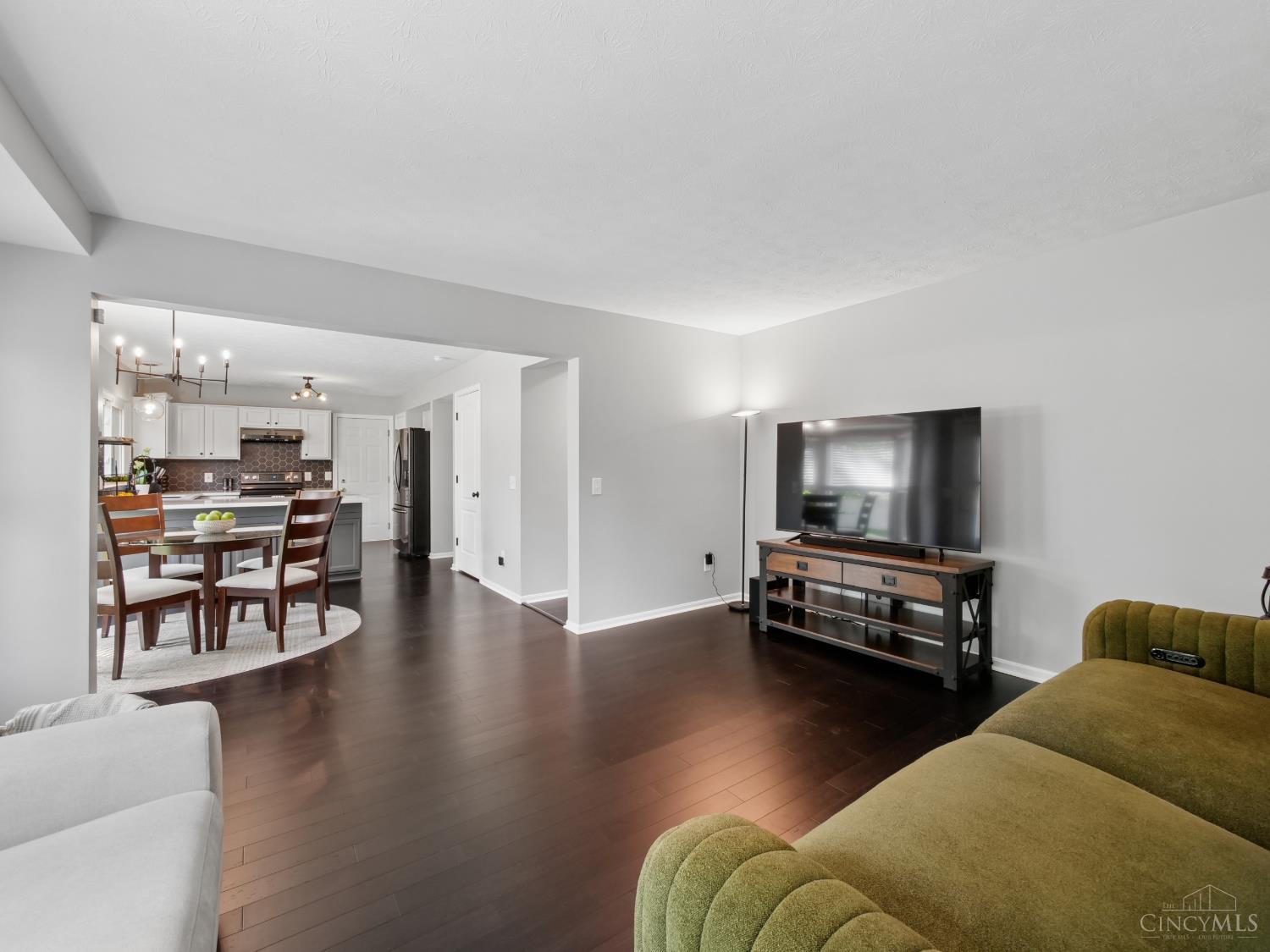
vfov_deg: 85.7
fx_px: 514
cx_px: 635
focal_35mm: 14
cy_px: 476
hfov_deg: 102.1
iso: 640
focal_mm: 7
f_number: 7.1
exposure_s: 1/10
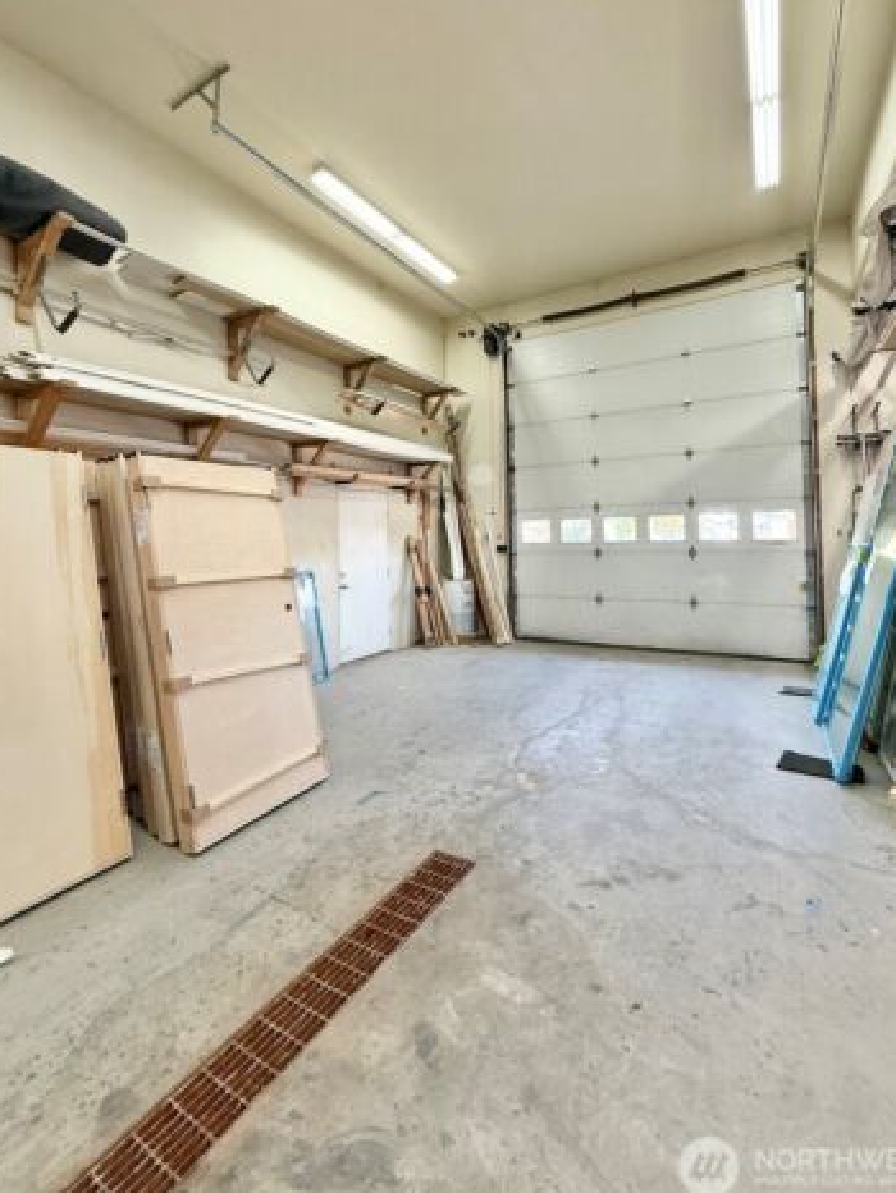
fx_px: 552
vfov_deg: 94.1
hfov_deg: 78.2
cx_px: 456
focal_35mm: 16
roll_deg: +1.3
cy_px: 529
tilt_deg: +1.8
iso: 250
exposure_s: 1/120
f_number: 2.2
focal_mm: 2.22
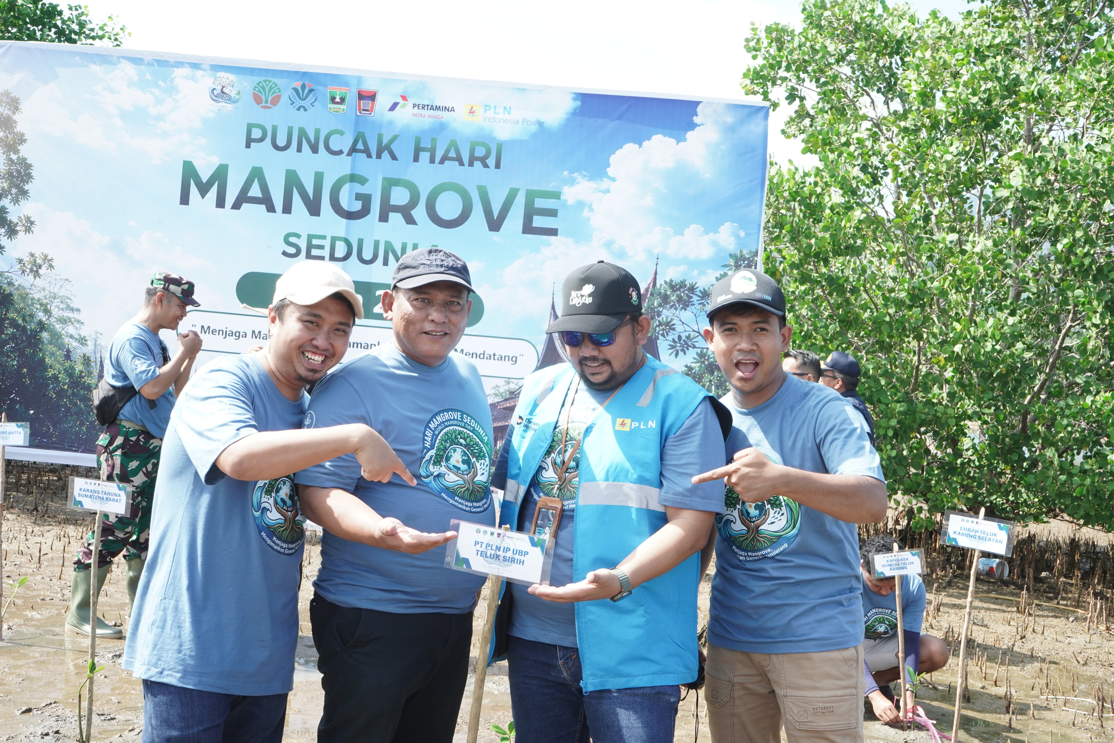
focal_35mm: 42
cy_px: 372
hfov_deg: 46.4
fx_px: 1300
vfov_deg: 31.9
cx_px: 557
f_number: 14
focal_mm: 42
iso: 1000
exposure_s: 1/160
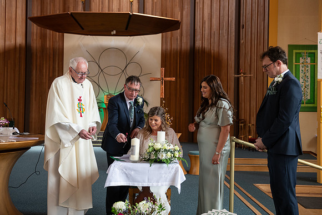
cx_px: 161
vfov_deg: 30.5
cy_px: 108
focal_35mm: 44
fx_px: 394
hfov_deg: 44.5
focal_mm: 44
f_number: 3.5
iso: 640
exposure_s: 1/160
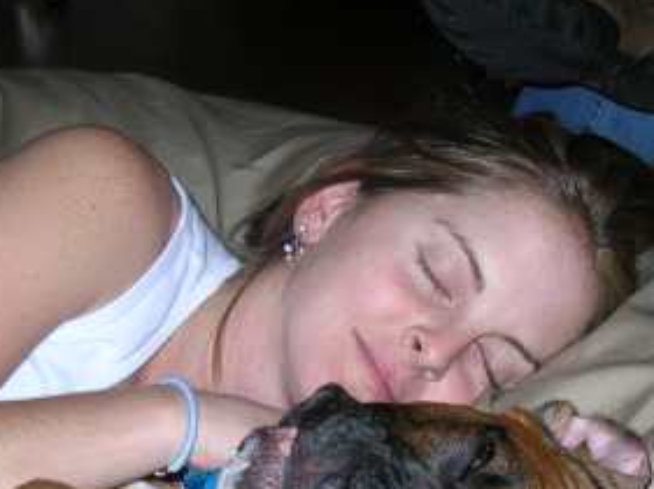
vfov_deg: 17.7
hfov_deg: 23.8
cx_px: 393
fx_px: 1547
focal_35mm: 82
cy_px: 437
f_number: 2.7
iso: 50
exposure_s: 1/60.1
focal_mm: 6
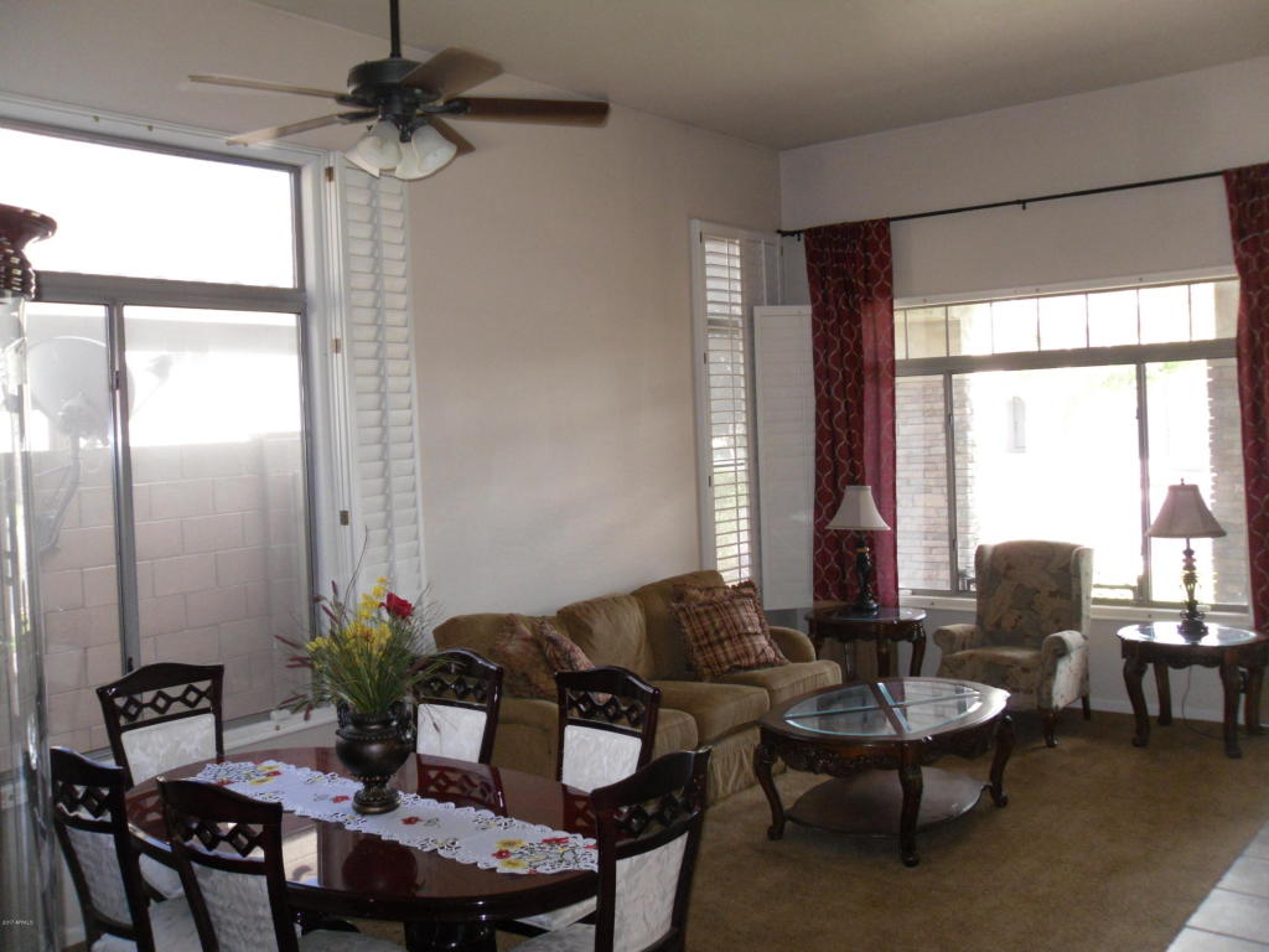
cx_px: 634
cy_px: 476
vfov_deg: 32.2
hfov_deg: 42.1
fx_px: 1650
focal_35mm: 45
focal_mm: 6.3
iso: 400
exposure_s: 1/45
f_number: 3.5
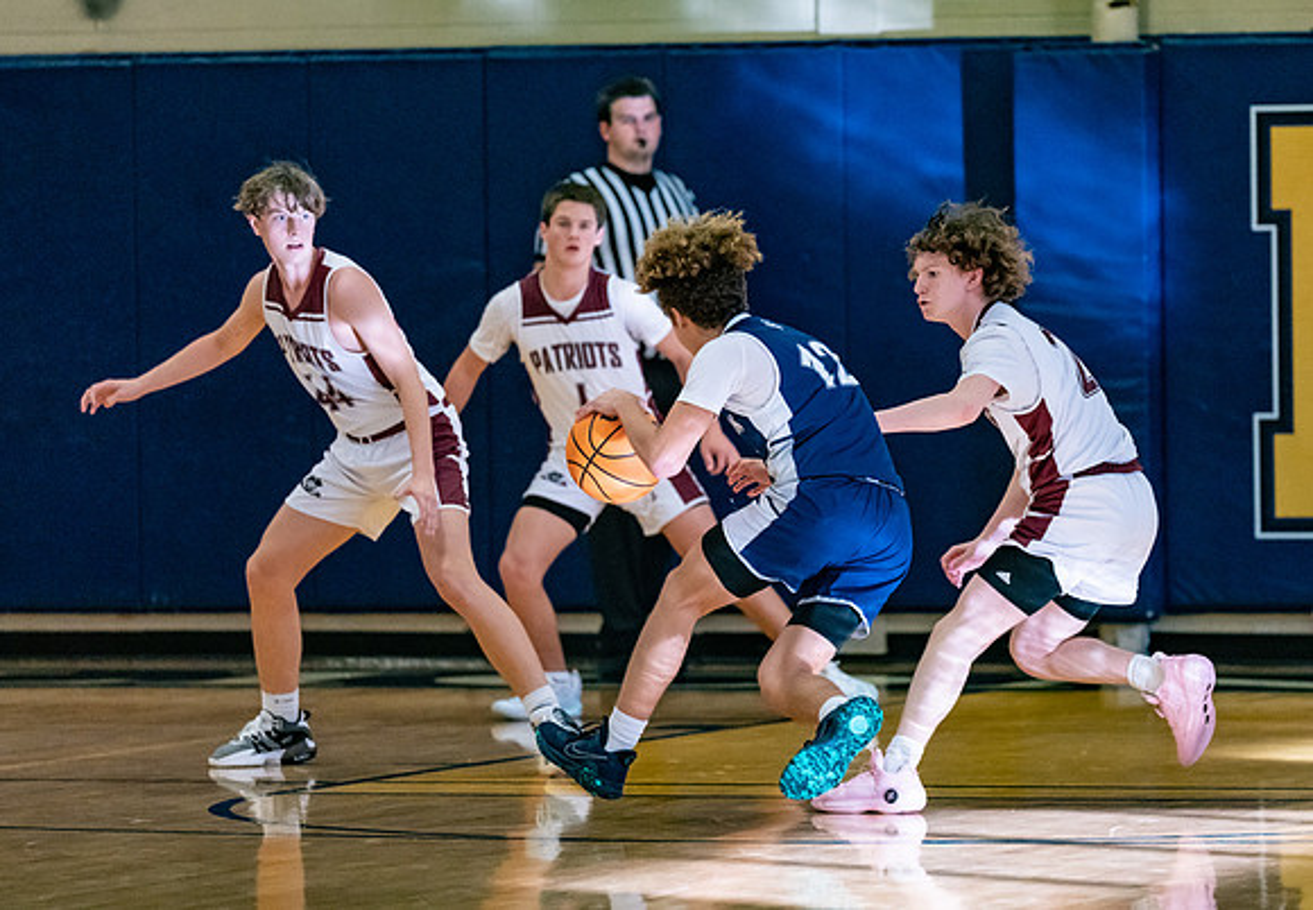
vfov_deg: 5.0
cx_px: 832
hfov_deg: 7.2
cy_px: 434
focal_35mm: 284
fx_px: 10471
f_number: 2.8
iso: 4000
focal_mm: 200
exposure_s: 1/1000
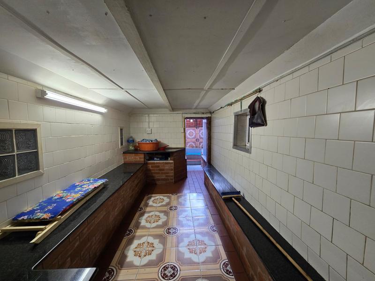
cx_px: 188
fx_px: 141
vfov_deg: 89.9
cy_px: 140
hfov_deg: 106.2
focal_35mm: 13
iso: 160
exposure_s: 1/50
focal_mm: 2.2
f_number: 2.2
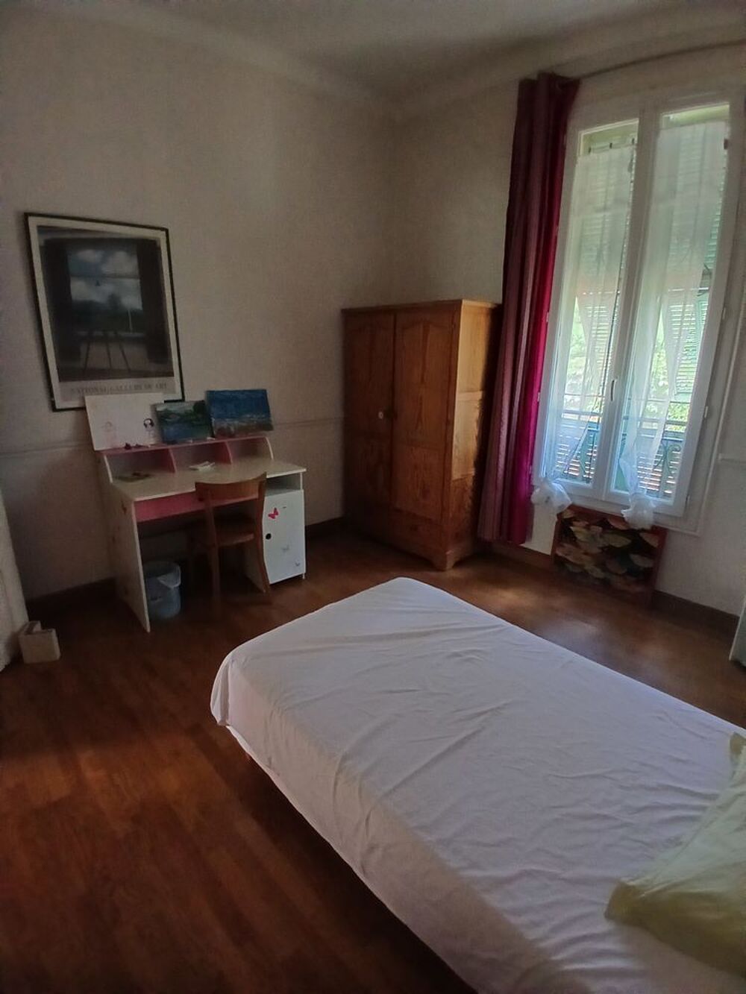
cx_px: 373
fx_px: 488
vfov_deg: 91.0
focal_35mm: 17
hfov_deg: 74.7
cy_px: 497
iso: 400
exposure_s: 1/33.3
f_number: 2.2
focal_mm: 1.4
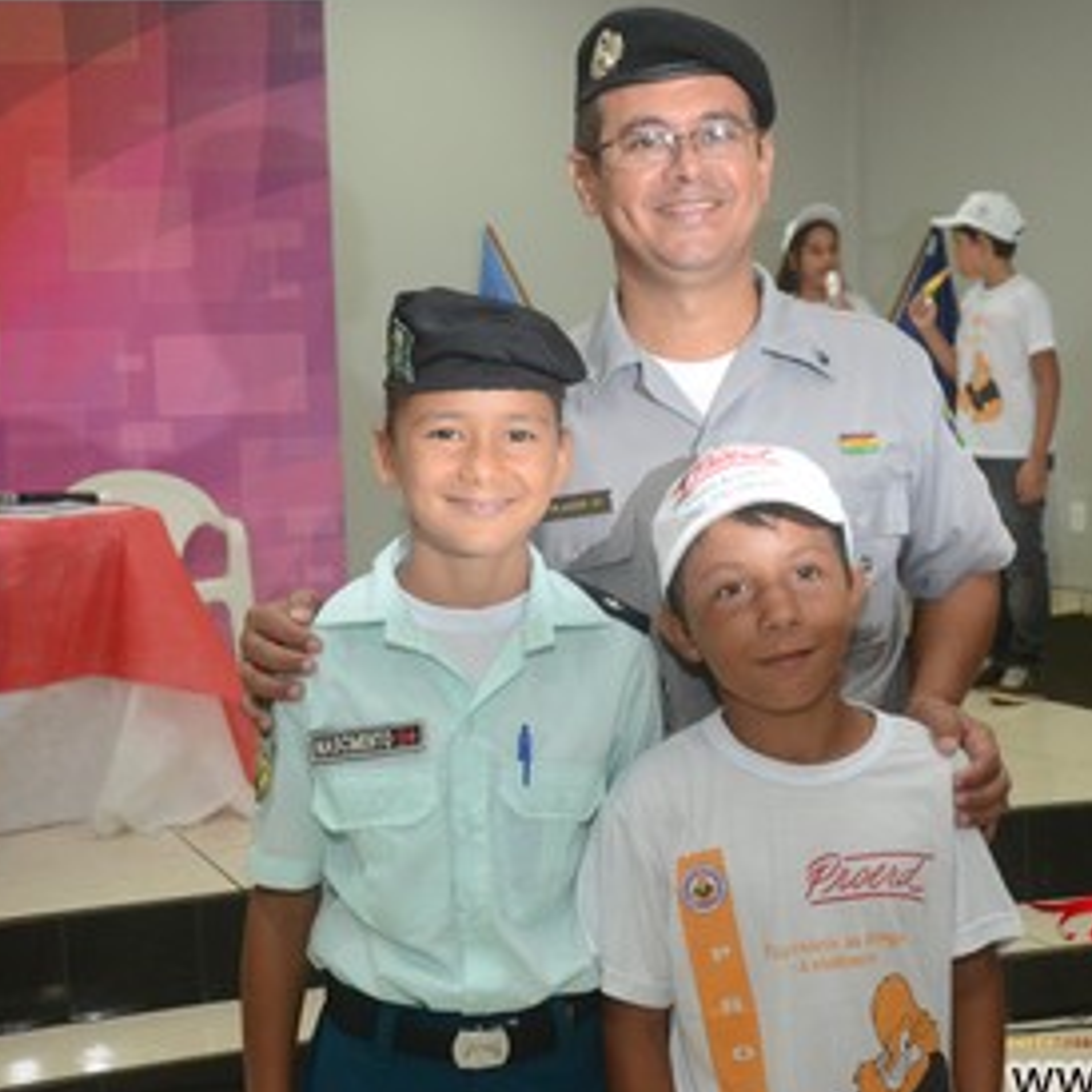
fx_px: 1642
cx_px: 674
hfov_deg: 36.6
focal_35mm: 46
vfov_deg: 36.8
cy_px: 550
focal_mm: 22
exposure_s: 1/125
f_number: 3.8
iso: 1600
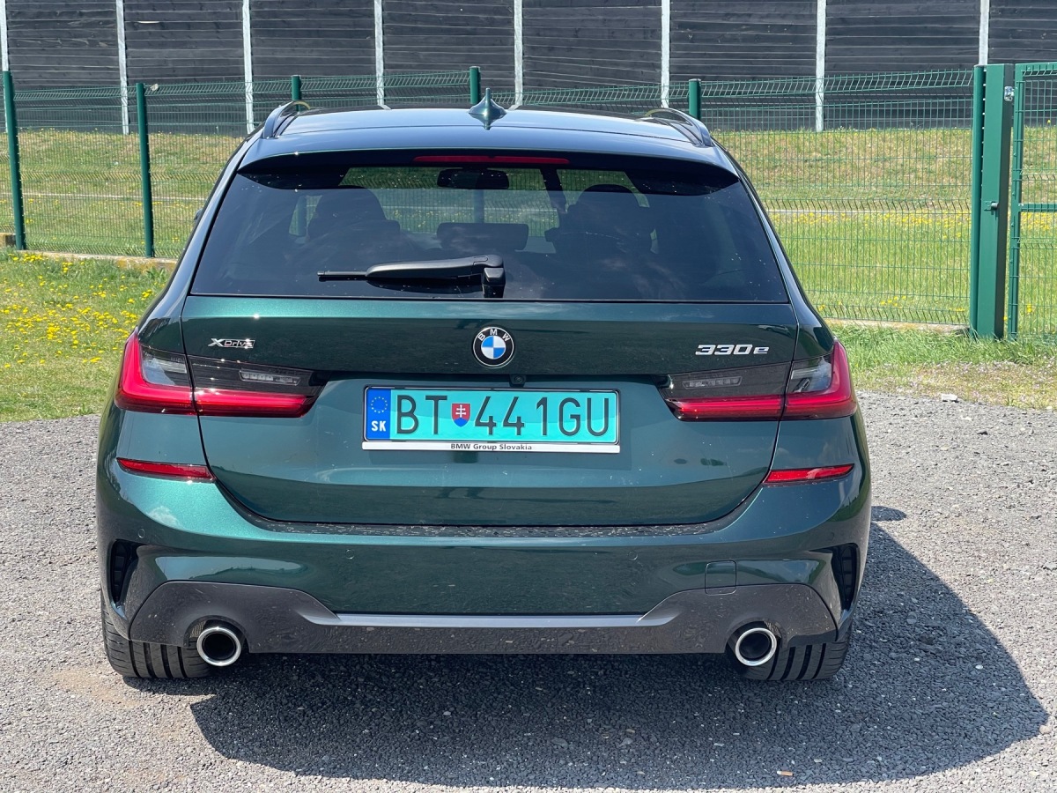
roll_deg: +0.3
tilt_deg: -6.7
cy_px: 396
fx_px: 1954
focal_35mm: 64
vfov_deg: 22.9
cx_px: 528
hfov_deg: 30.3
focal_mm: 7.5
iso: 20
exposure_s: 1/558
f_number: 2.2
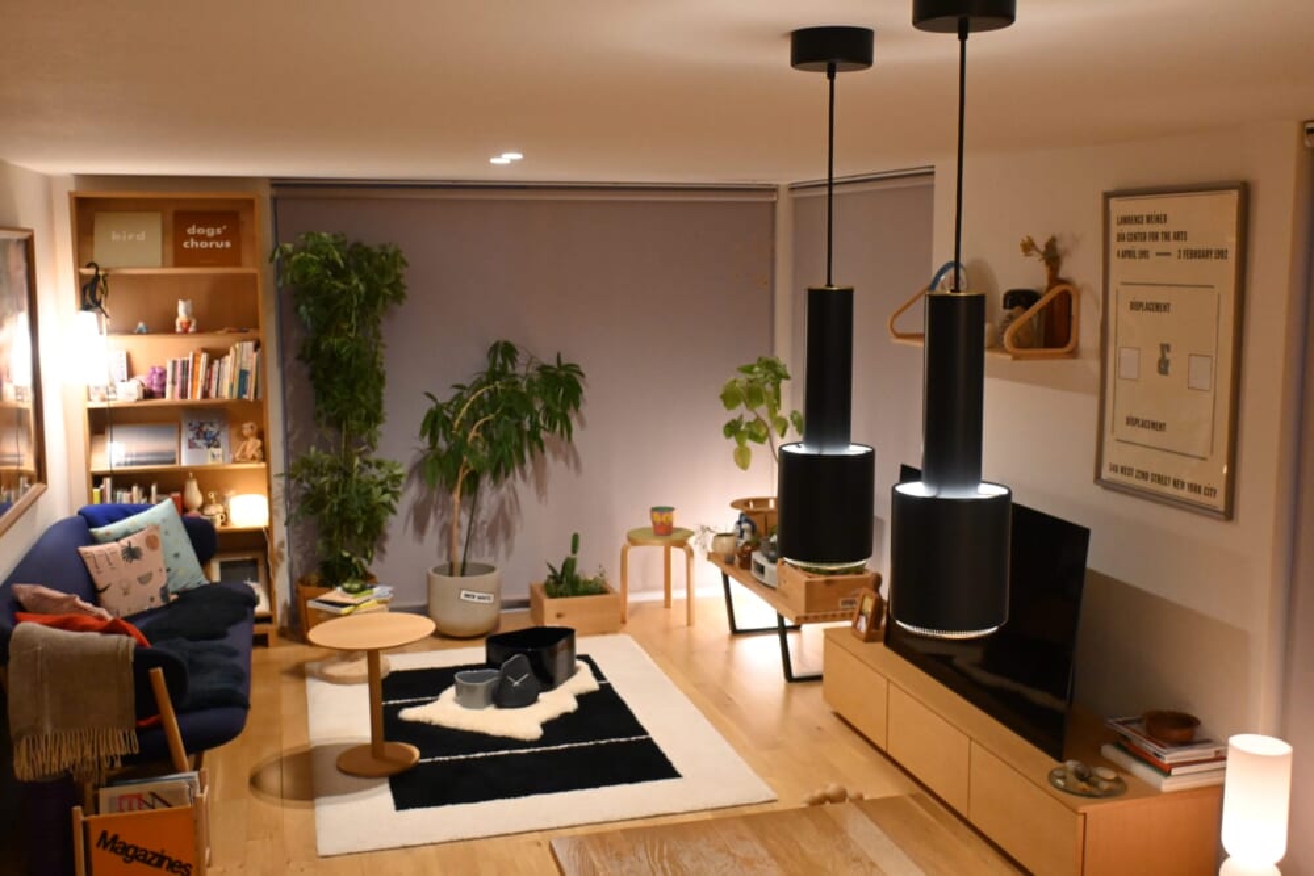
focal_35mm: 36
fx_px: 1314
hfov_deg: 53.1
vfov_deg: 36.9
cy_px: 438
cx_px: 657
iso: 3200
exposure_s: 1/100
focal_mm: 24
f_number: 4.2
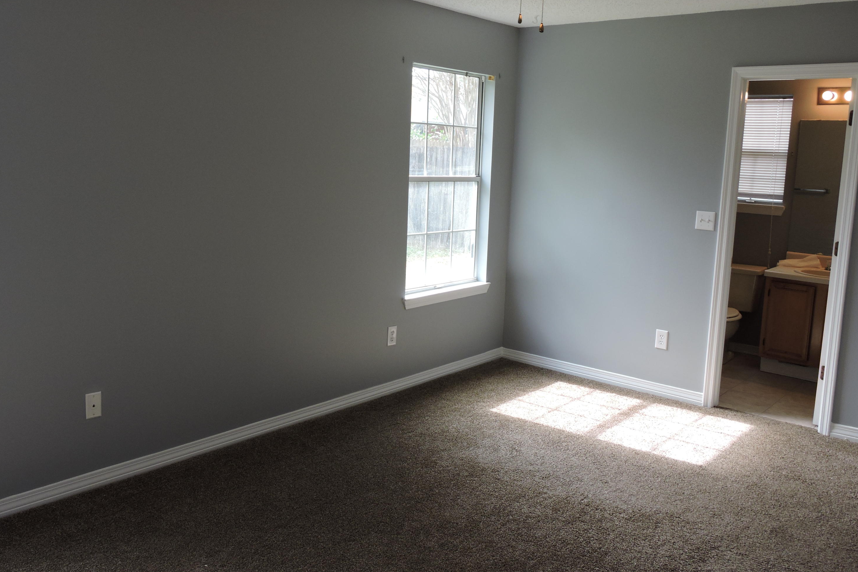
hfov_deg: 58.7
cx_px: 438
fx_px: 763
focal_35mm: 32
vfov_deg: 41.1
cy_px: 263
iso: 100
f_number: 3.5
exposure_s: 1/80
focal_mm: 5.4
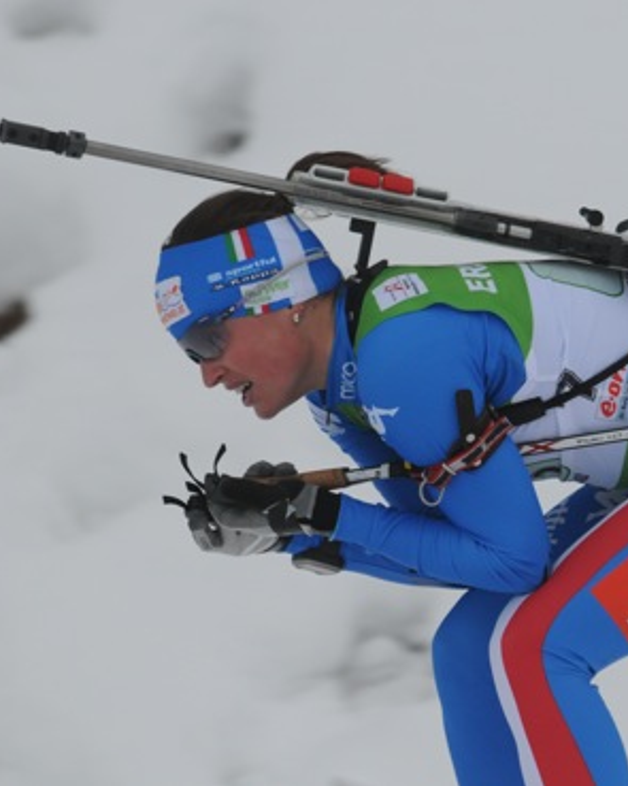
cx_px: 571
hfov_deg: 1.8
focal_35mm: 853
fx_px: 19826
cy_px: 393
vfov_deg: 2.3
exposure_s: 1/640
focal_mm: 400
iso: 800
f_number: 8
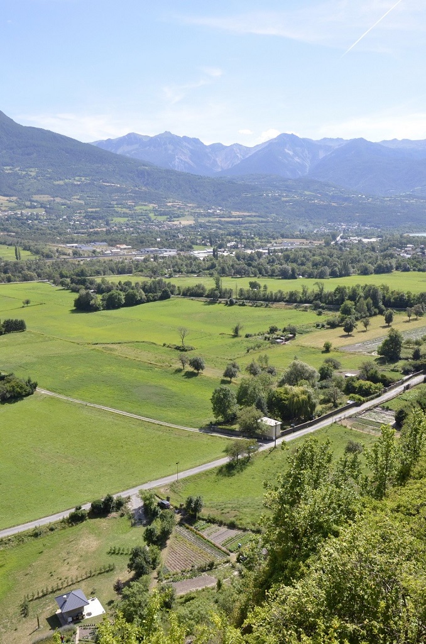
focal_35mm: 33
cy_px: 322
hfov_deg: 39.8
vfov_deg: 57.3
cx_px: 213
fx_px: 588
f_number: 14
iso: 1600
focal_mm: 22
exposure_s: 1/800
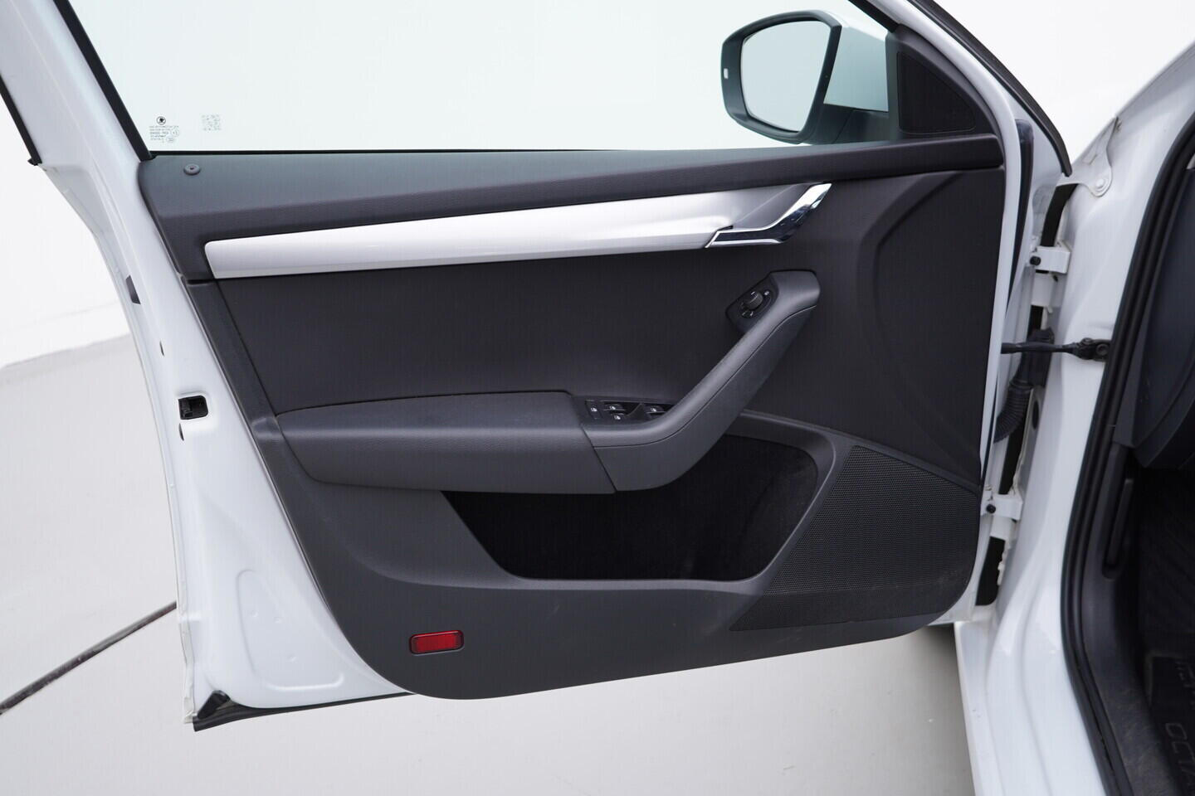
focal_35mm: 36
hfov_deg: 53.1
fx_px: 1195
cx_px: 598
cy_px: 398
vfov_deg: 36.9
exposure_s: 1/50
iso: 125
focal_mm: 24
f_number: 3.2
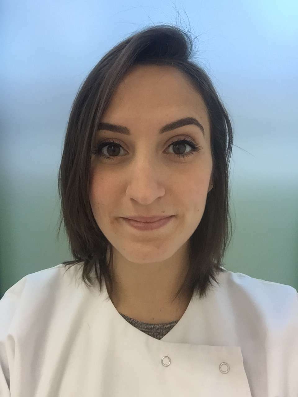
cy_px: 198
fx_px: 356
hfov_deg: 45.4
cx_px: 149
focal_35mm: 31
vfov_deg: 58.4
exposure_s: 1/33
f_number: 2.2
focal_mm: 2.65
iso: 80
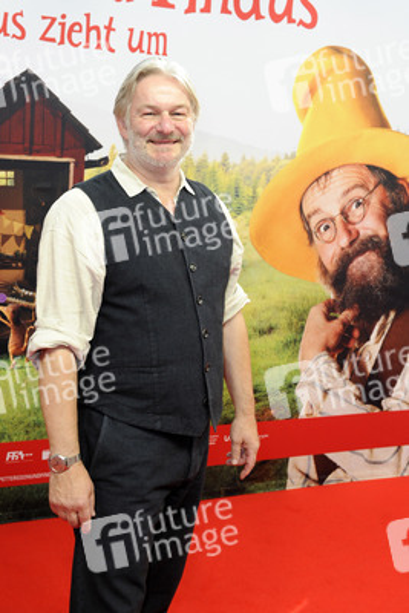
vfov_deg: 50.7
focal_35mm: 38
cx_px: 204
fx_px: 647
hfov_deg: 35.1
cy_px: 306
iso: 1600
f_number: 6.3
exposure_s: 1/160
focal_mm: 38
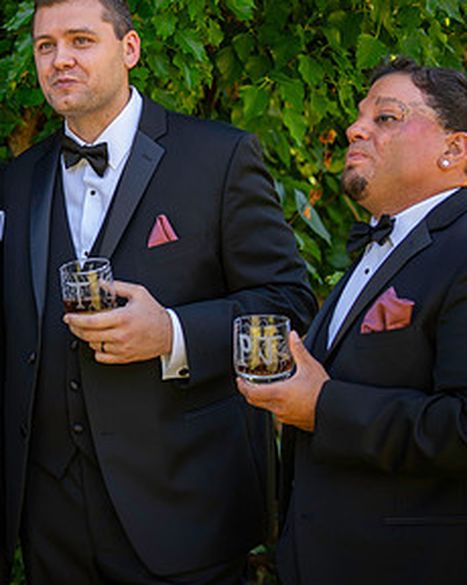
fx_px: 1470
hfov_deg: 17.6
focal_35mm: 85
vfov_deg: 22.5
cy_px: 238
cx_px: 6
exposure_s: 1/125
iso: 100
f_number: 2.8
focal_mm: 45
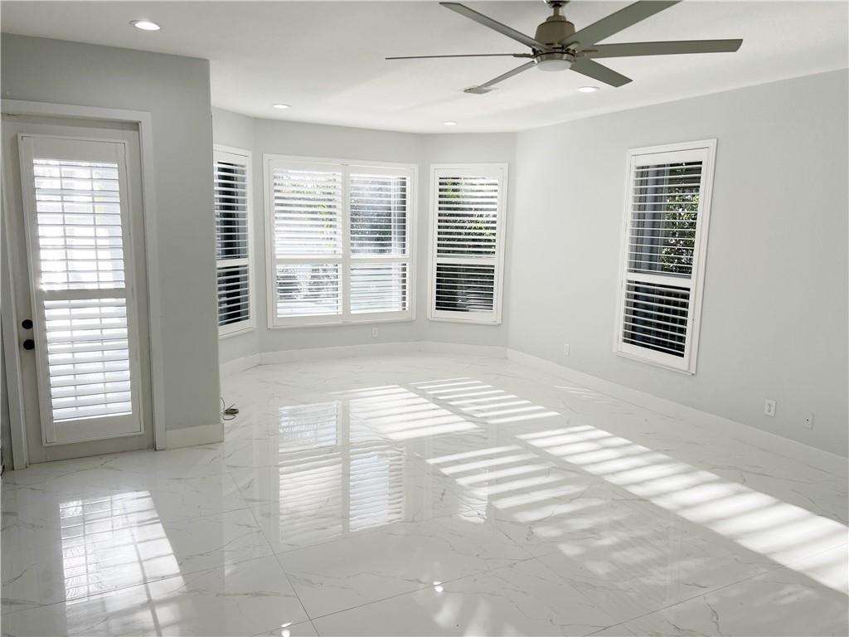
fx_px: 638
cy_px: 318
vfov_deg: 53.1
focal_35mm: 26
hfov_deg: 67.3
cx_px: 424
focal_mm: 5.7
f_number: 1.5
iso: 50
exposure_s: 1/395
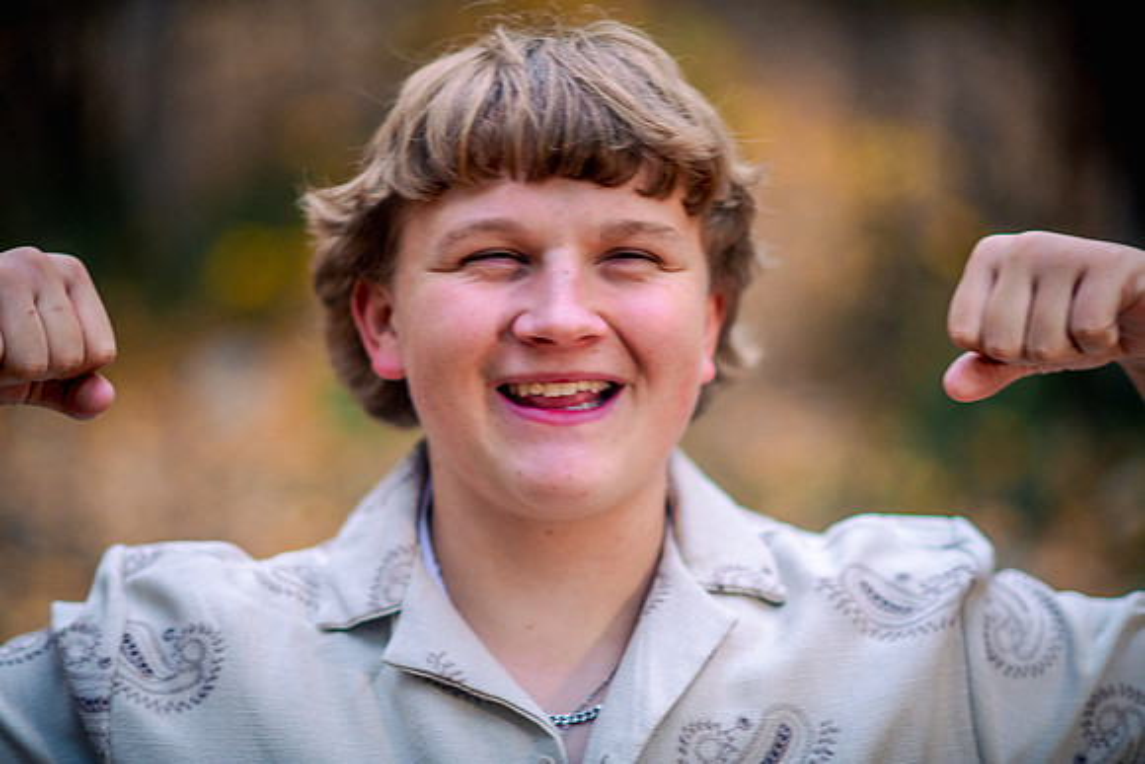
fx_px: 3340
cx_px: 572
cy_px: 382
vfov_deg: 13.0
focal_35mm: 105
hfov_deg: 19.5
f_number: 2
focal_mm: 105
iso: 1250
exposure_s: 1/100
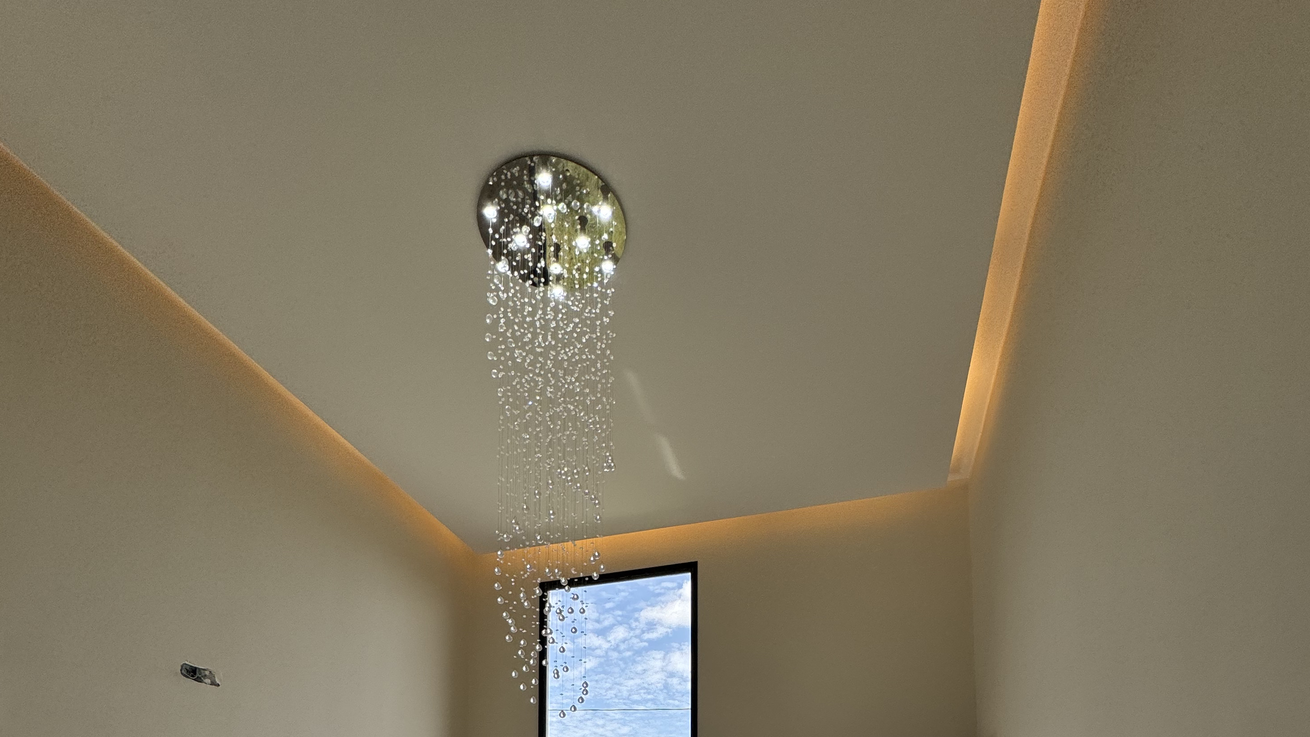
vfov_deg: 40.4
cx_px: 665
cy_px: 853
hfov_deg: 83.8
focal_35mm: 21
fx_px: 729
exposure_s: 1/565
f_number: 2.2
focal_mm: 2.22
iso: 40
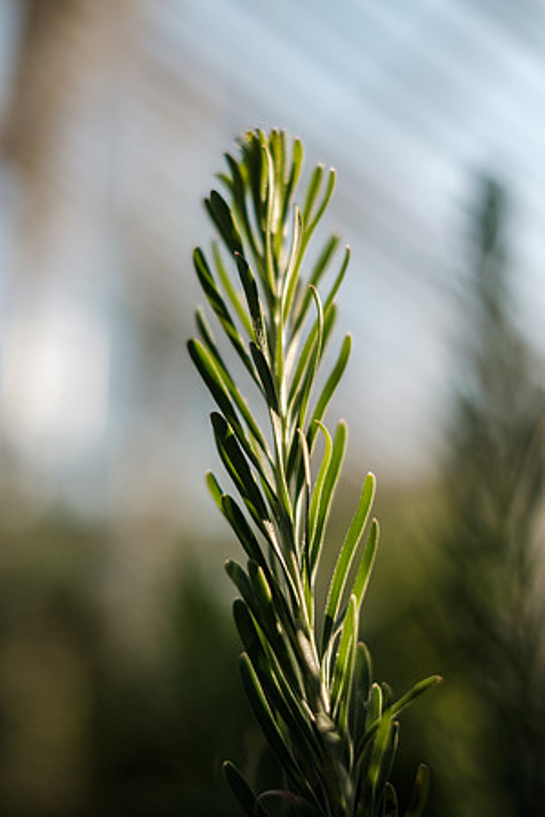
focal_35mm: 53
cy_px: 408
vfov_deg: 37.5
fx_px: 1203
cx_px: 272
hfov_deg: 25.5
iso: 200
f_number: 1.6
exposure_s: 1/4000
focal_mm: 35
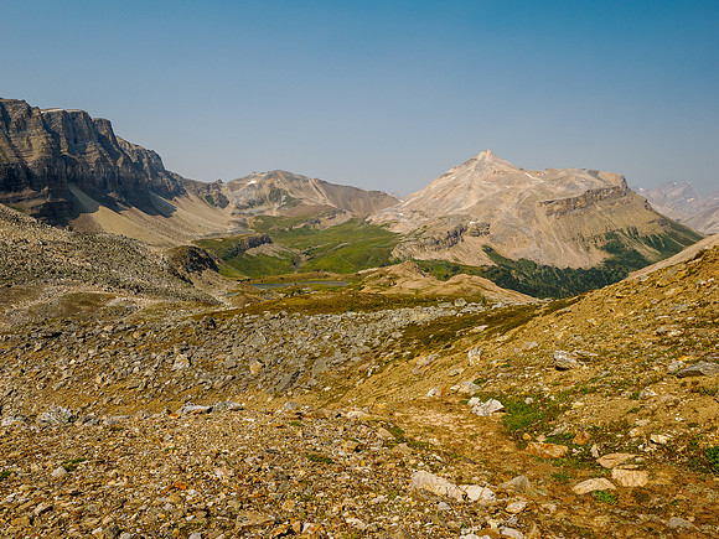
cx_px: 360
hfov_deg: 67.3
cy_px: 270
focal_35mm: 26
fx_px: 540
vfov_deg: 53.1
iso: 200
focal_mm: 13
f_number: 8
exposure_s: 1/250
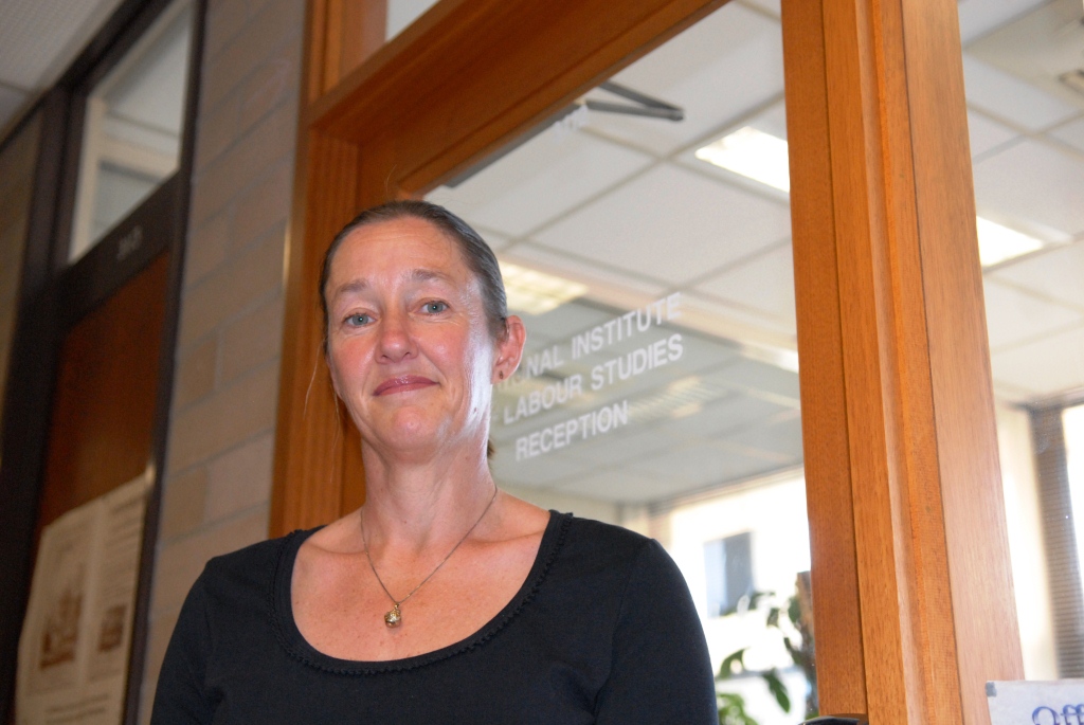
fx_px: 1402
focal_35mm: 46
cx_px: 542
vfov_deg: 29.0
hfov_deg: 42.3
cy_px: 362
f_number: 3.2
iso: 800
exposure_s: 1/250
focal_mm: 31
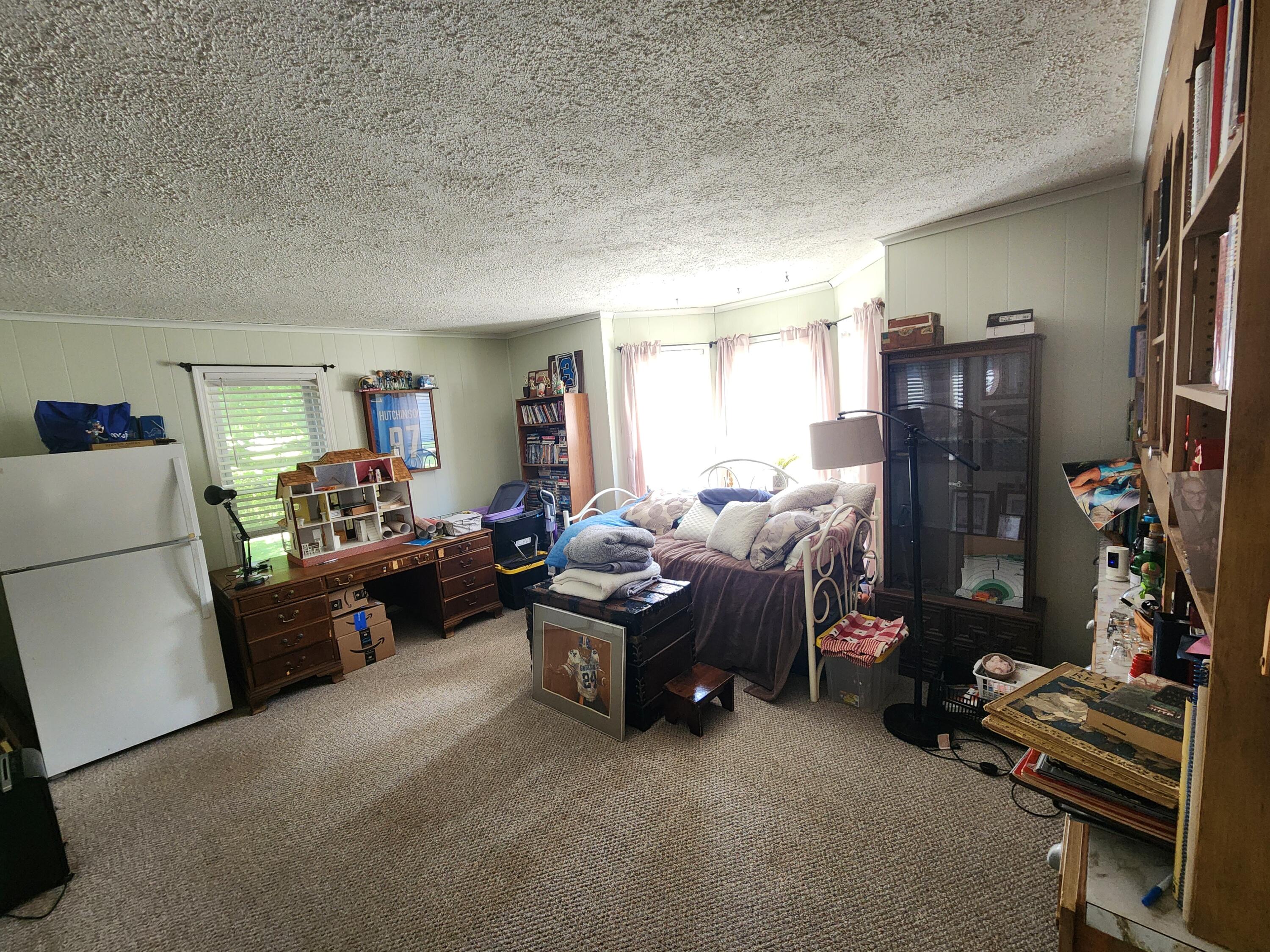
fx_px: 477
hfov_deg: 106.2
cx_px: 635
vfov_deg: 89.9
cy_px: 476
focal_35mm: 13
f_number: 2.2
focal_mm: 2.2
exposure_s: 1/60
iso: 200
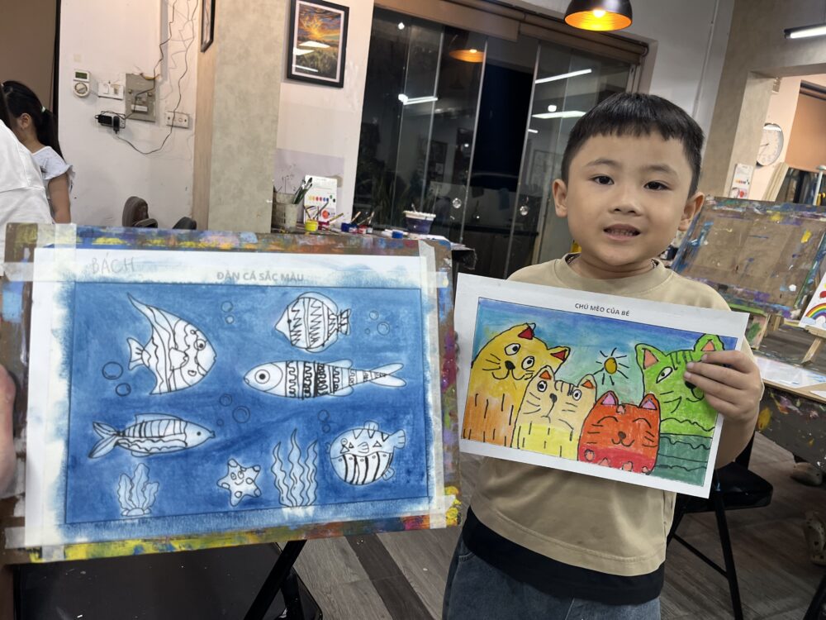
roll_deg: -6.8
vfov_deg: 53.1
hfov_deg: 67.3
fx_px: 620
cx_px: 413
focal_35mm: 26
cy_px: 310
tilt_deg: -11.5
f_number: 1.6
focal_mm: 5.1
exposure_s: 1/100
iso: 100
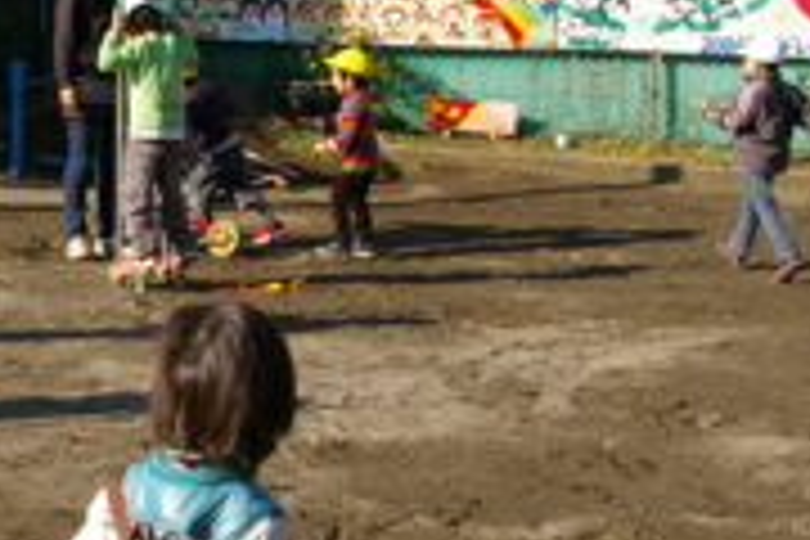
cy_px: 164
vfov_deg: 17.0
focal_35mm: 80
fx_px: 1800
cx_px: 18
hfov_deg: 24.3
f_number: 5.6
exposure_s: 1/500
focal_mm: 24
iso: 200
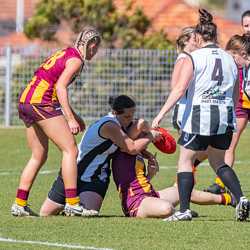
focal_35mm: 1518
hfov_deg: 1.2
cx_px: 161
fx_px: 12403
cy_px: 165
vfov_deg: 1.2
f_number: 8
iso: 800
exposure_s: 1/2000
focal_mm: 600
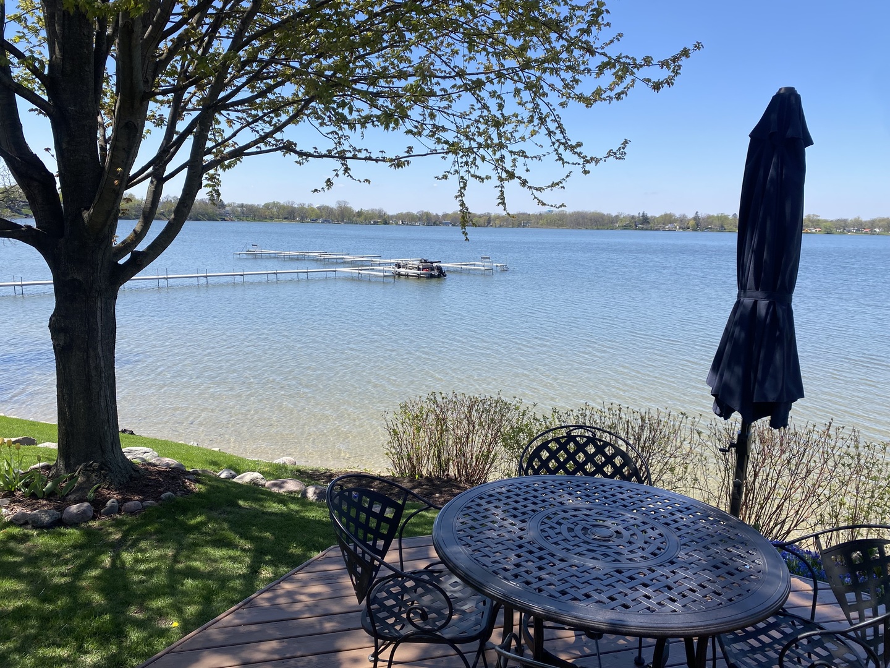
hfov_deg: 67.3
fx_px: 668
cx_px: 445
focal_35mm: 26
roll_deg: -0.7
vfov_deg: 53.1
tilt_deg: -7.3
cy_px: 334
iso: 32
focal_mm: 4.25
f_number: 1.8
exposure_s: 1/2183
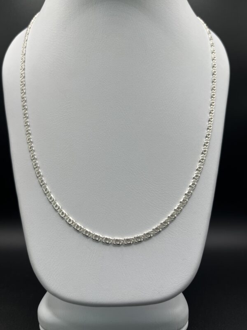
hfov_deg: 53.1
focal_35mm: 26
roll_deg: +0.9
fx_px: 247
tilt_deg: -11.2
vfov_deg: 67.3
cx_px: 124
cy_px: 165
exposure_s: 1/278
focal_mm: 5.1
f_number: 1.6
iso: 40
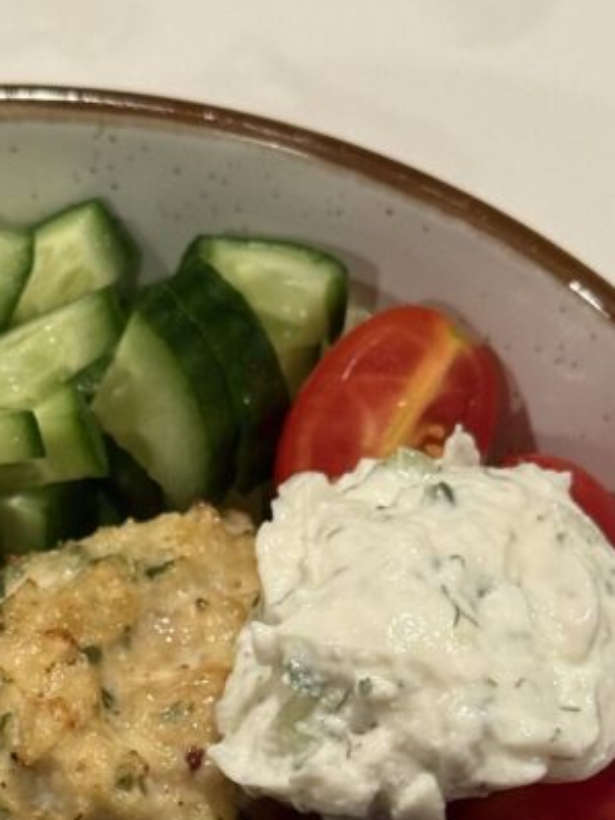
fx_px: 2914
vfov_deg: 15.8
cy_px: 785
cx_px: 29
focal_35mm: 123
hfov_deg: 11.9
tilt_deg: -53.4
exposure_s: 1/60
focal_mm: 6.76
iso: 160
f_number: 1.78
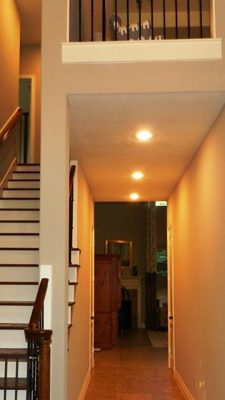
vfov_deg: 50.2
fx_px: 424
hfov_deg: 29.7
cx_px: 103
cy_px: 235
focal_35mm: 40
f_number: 3.4
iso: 200
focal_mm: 4
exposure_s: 1/30
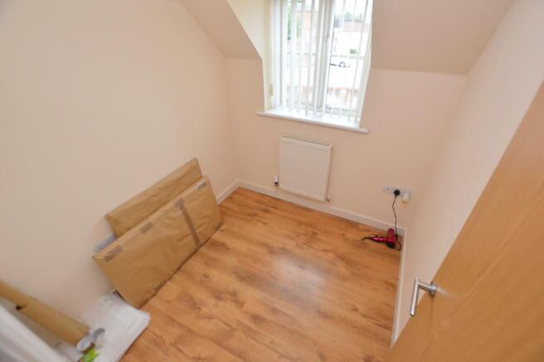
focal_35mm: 15
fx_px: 226
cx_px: 272
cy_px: 181
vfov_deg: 77.2
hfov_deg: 100.4
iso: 400
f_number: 4
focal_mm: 10
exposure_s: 1/60
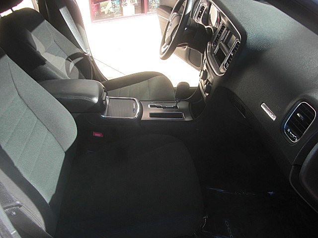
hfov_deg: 51.4
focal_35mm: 36
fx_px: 331
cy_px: 119
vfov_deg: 39.7
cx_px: 159
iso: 50
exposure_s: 1/200
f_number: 2.8
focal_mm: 6.3
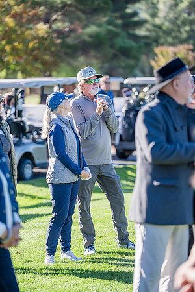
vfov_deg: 13.7
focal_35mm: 150
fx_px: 1217
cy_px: 146
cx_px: 98
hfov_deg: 9.2
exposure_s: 1/1250
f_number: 2.8
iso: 200
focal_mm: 149.8
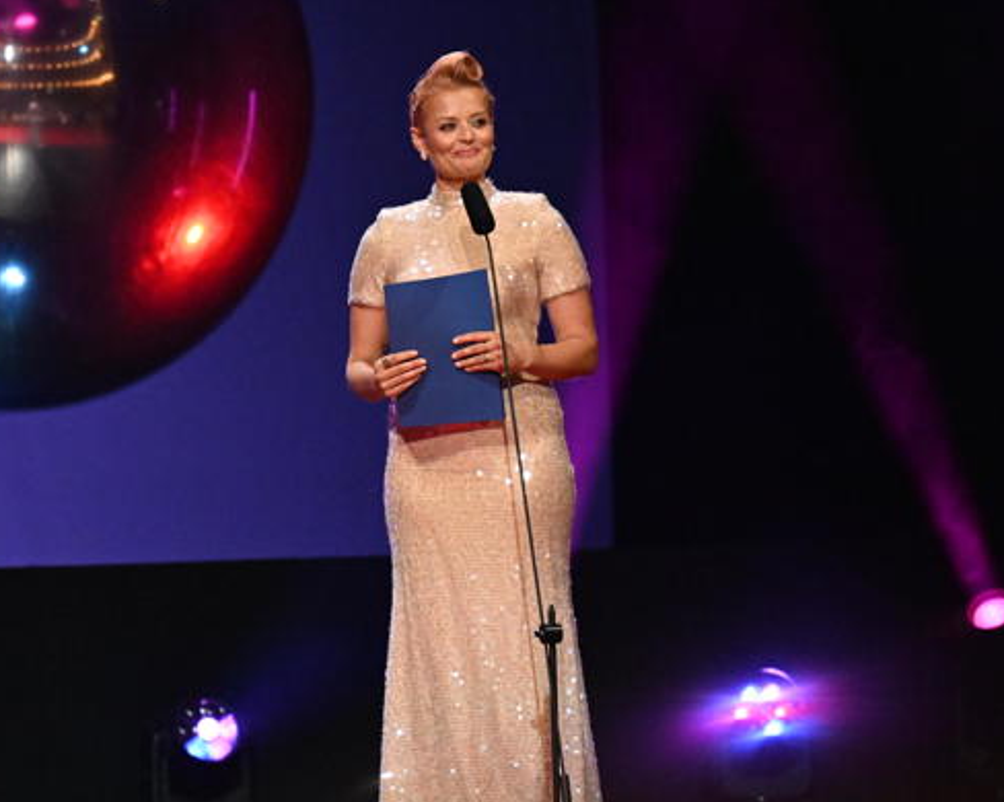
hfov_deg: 6.3
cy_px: 469
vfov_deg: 5.0
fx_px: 9148
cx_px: 321
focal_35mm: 308
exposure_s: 1/640
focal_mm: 155
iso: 6400
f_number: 2.8
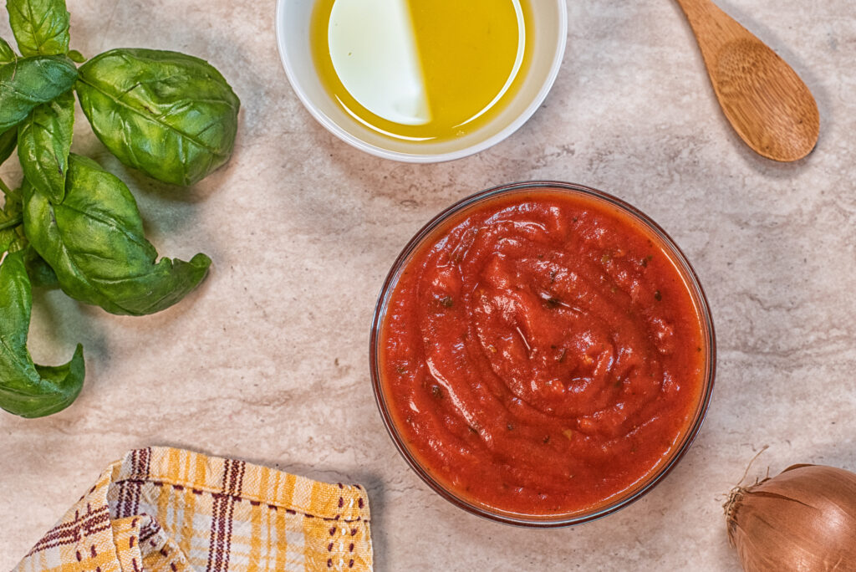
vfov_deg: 27.0
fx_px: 1190
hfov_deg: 39.6
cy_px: 286
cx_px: 428
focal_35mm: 50
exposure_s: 1/125
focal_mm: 50
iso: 1000
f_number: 7.1
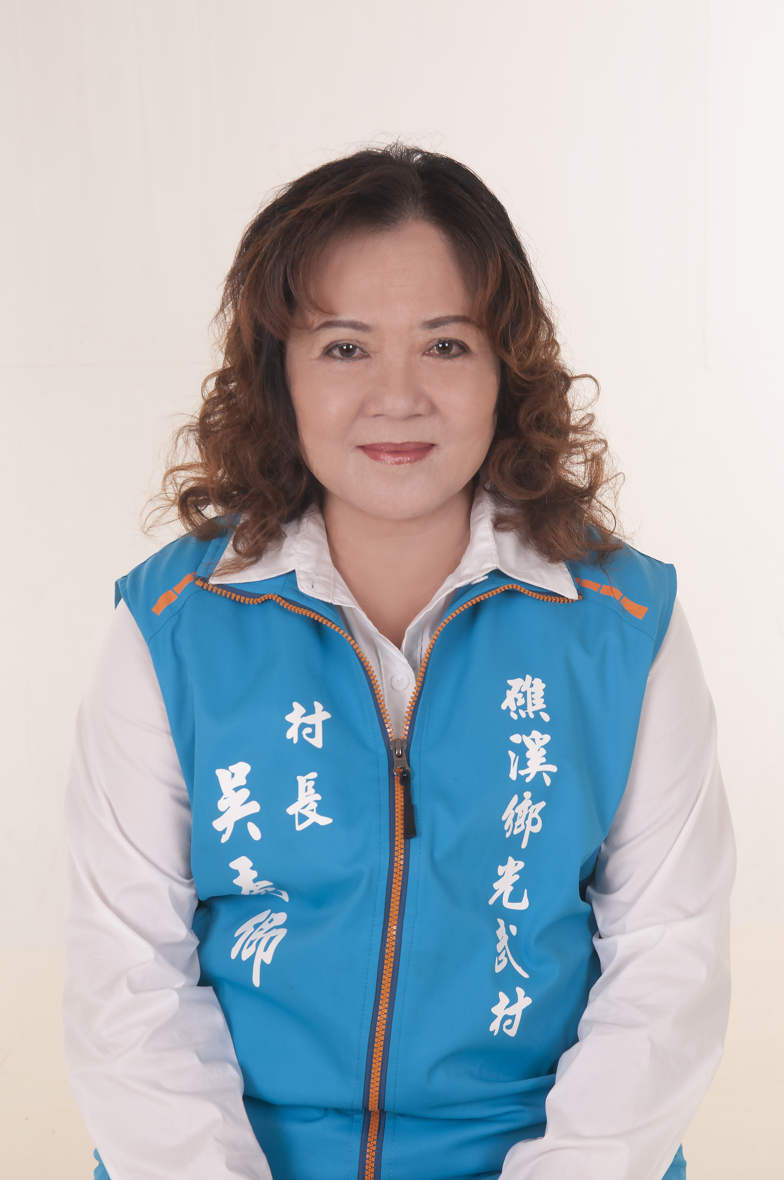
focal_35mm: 68
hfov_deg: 20.1
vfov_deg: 29.9
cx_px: 392
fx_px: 2211
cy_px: 590
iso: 200
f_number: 8
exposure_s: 1/100
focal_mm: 45
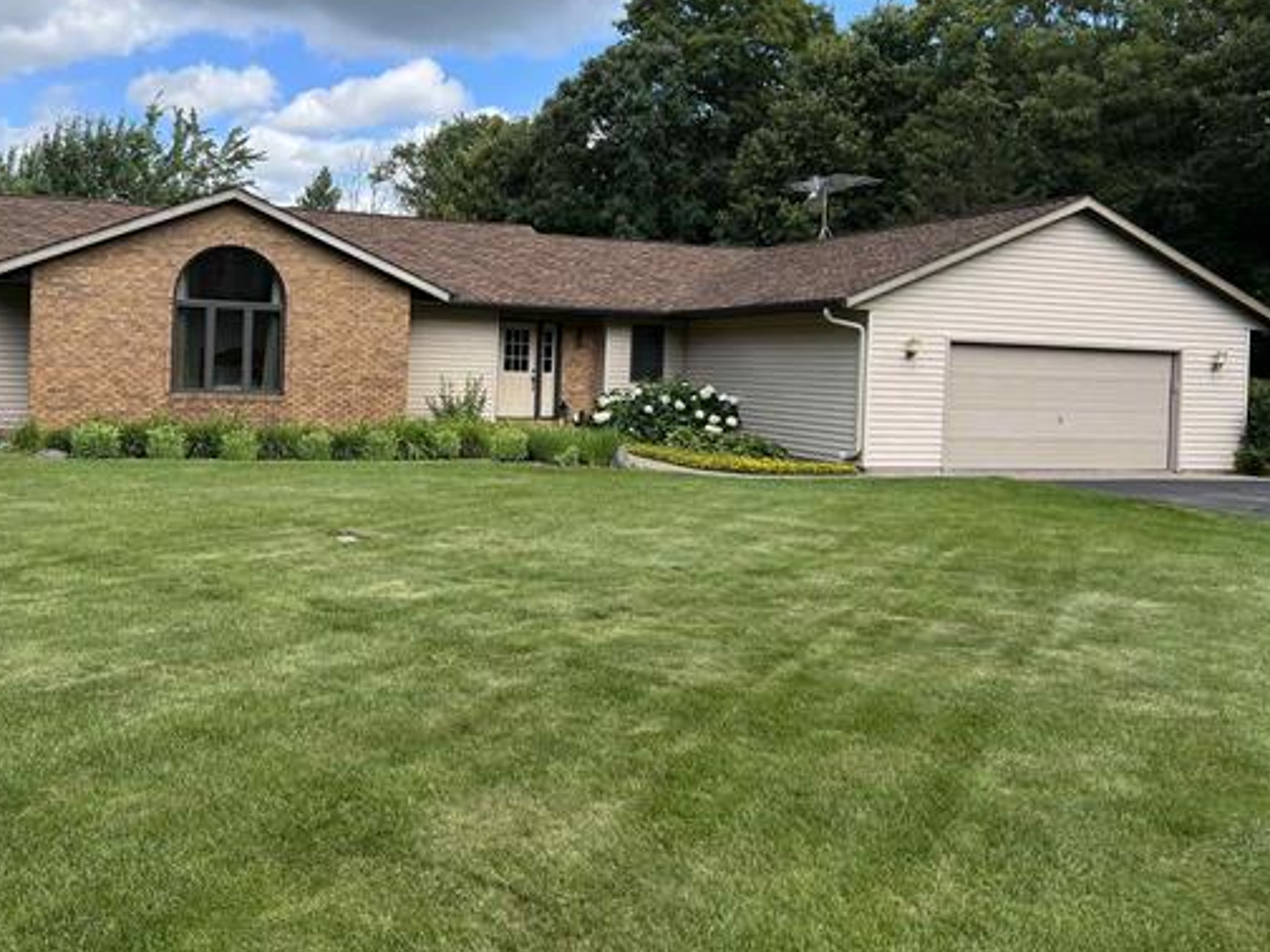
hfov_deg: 55.1
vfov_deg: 42.7
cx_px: 532
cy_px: 368
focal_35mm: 33
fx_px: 1211
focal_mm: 5.7
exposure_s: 1/1669
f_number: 1.5
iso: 50
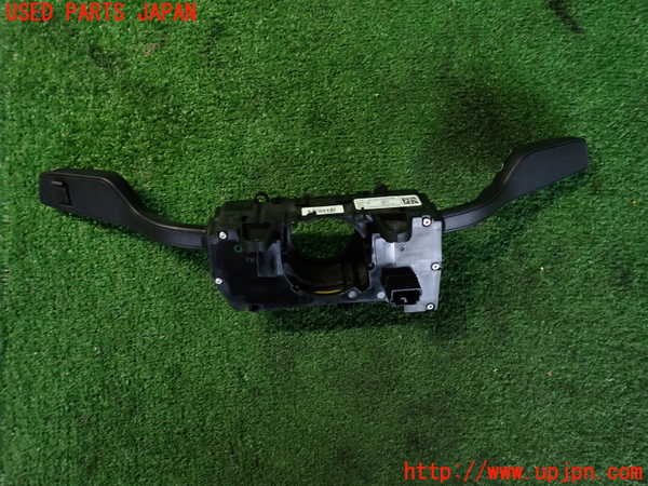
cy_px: 243
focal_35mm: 25
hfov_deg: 69.4
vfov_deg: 54.9
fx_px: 468
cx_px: 324
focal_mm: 4.5
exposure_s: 1/30
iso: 320
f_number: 2
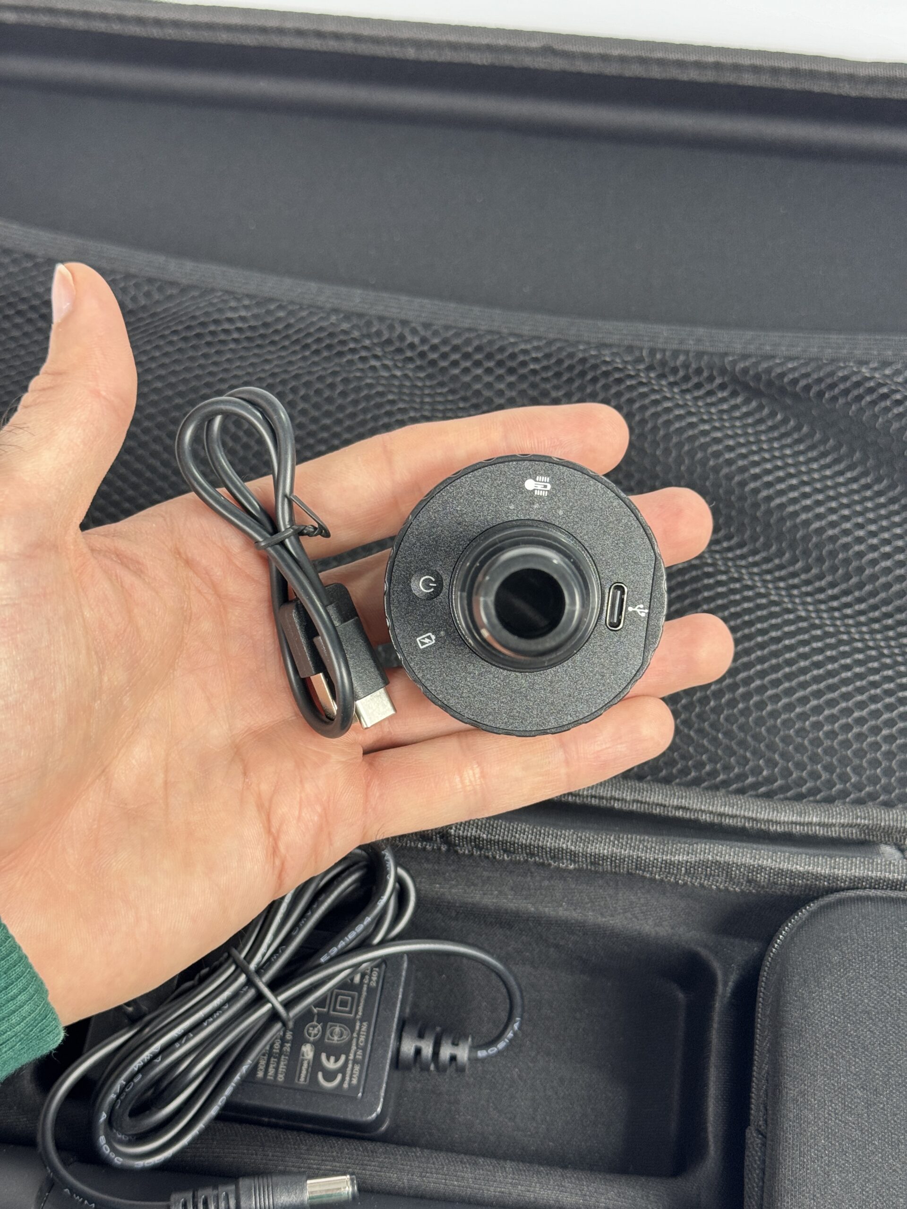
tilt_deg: -64.3
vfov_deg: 39.7
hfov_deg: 30.3
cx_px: 454
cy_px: 604
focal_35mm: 48
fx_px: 1677
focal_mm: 6.76
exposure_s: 1/50
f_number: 1.78
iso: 80
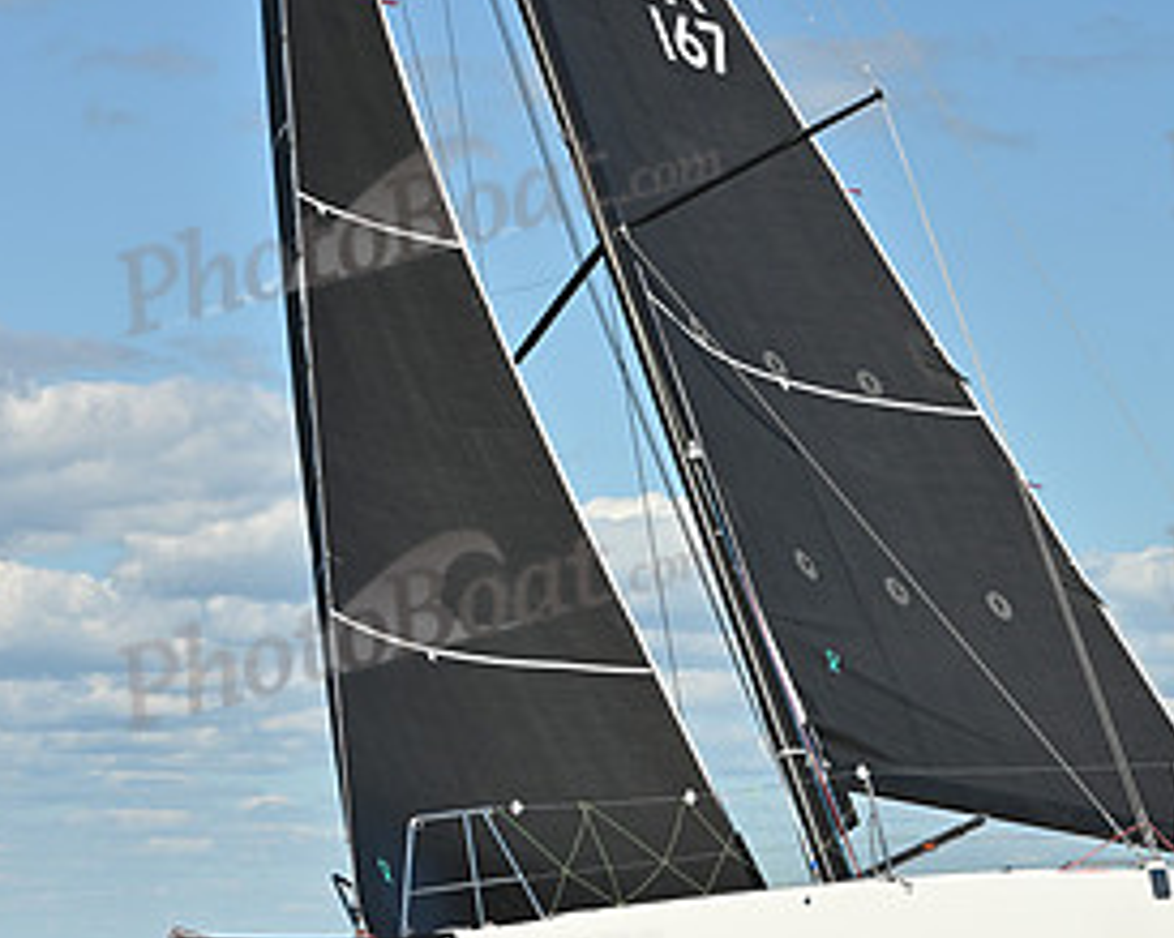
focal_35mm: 189
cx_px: 947
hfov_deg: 10.2
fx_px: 6565
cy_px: 782
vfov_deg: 8.2
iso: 320
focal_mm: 95
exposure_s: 1/1250
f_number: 9
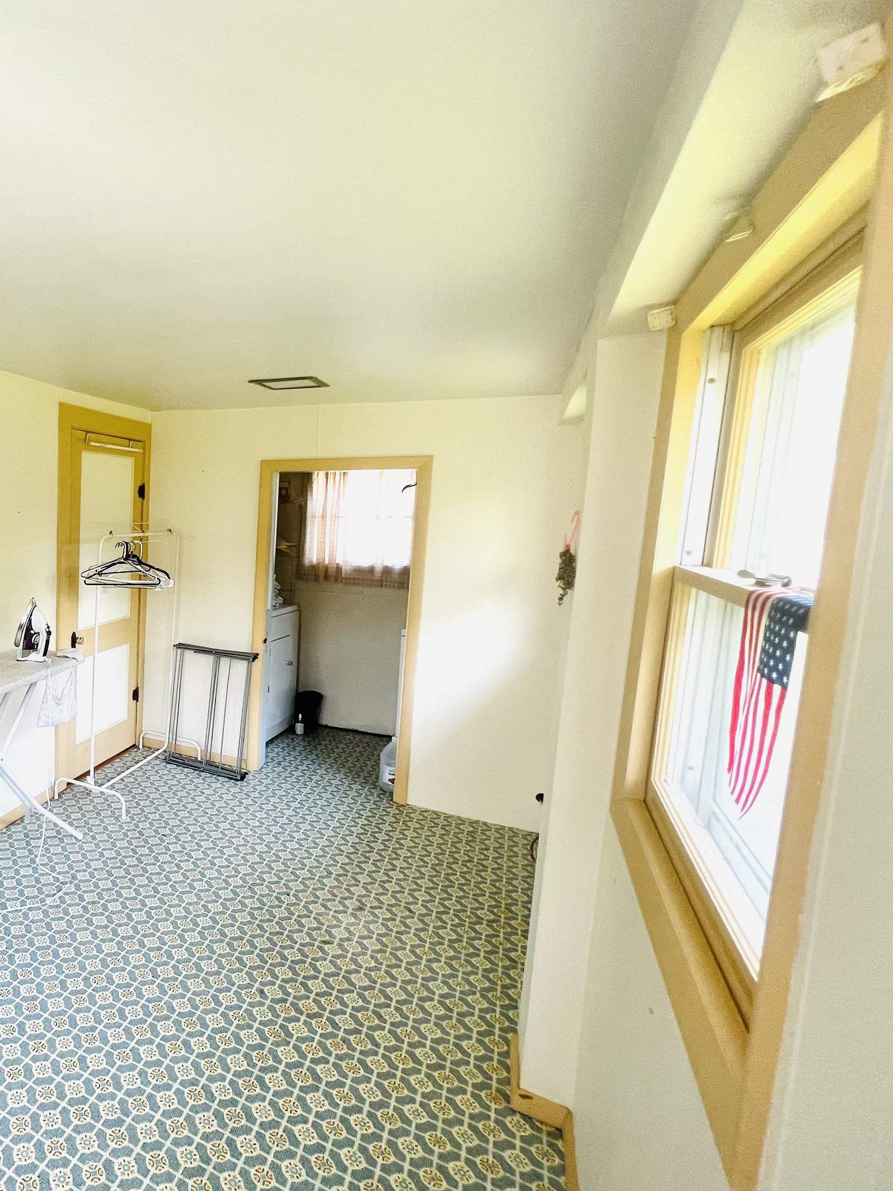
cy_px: 592
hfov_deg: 60.1
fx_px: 619
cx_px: 80
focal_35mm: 18
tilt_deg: -6.9
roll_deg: -0.2
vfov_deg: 87.8
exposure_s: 1/99
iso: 64
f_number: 1.8
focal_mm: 1.57
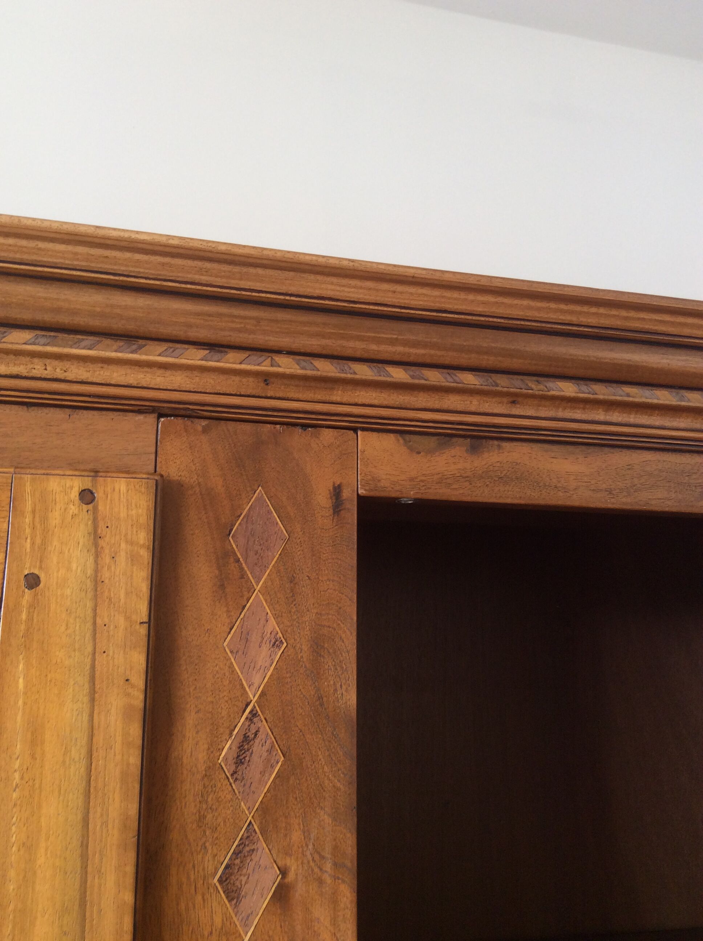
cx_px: 352
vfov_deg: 56.9
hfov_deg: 44.1
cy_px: 470
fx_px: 869
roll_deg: -0.2
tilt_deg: +11.6
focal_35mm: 32
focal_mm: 3.3
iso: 40
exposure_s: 1/25
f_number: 2.4
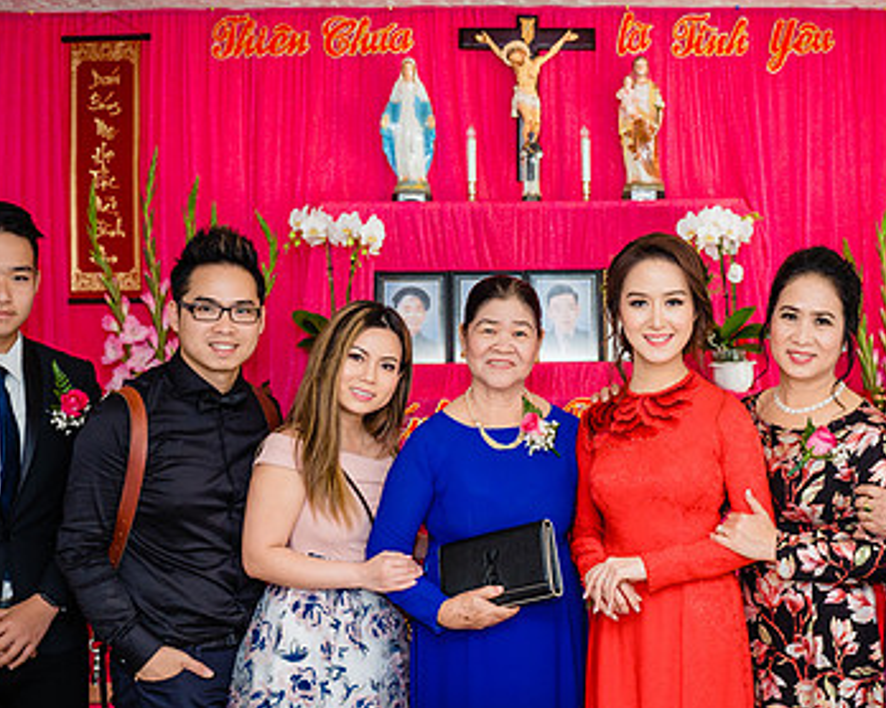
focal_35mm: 55
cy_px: 441
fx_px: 1441
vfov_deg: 27.5
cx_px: 588
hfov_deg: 33.9
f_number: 4
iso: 800
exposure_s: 1/160
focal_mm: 32
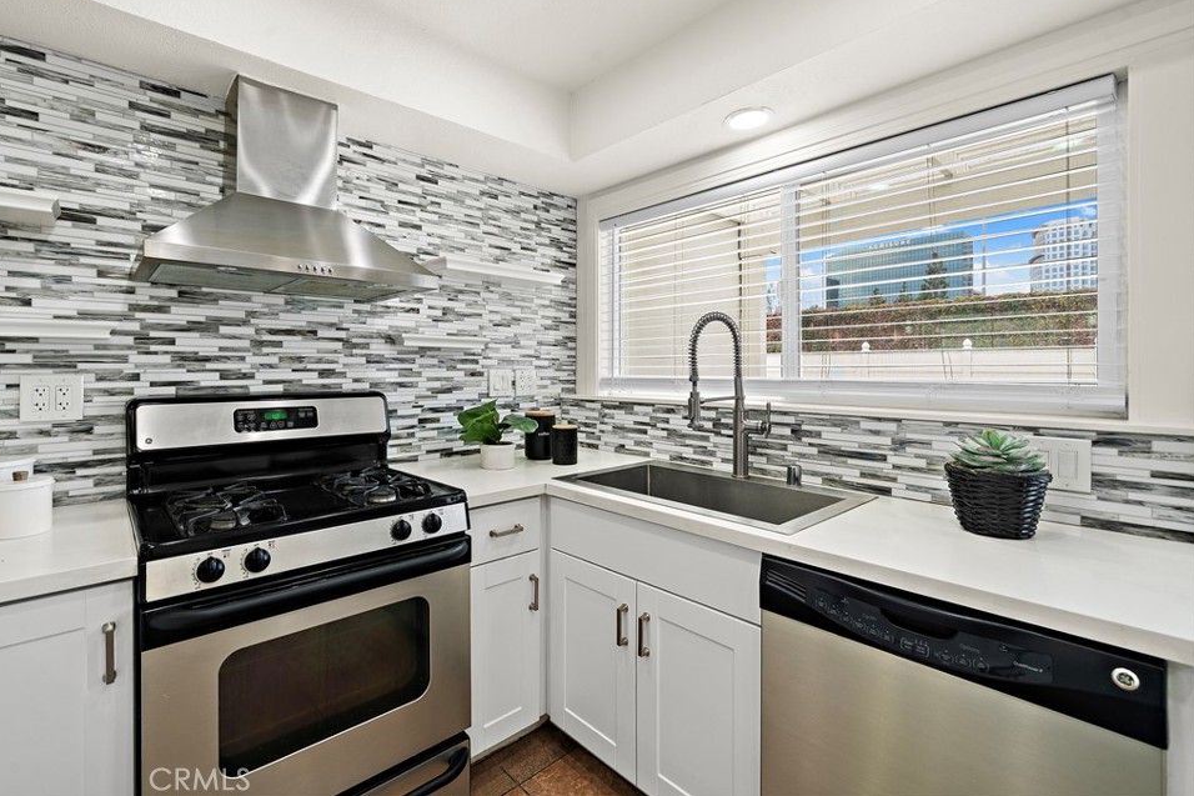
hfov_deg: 100.3
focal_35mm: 15
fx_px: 497
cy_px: 371
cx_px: 560
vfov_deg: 77.2
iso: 500
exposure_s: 1/13
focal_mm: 14
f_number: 8
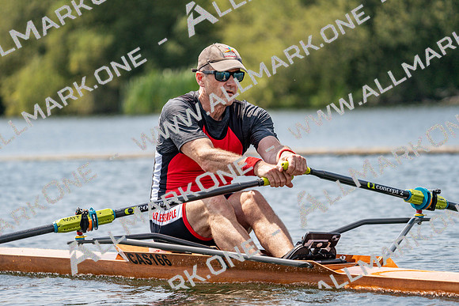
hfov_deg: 7.5
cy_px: 153
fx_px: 3507
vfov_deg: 5.0
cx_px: 230
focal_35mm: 275
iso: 250
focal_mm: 275
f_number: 5.6
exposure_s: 1/1600
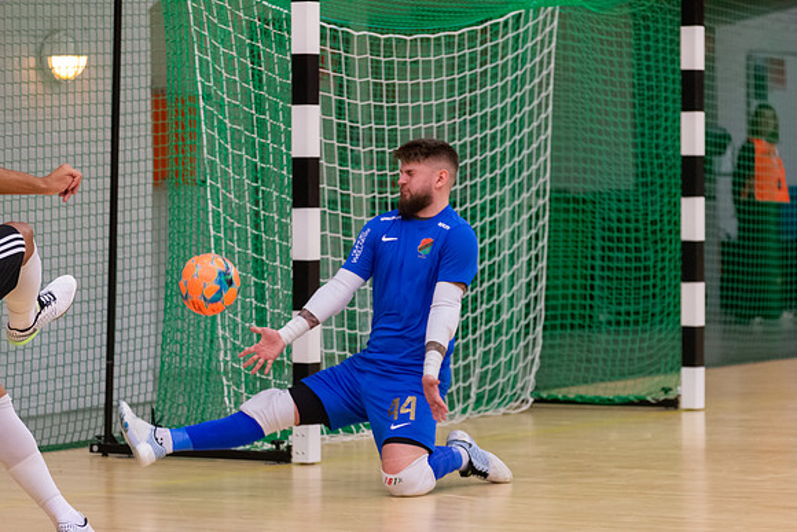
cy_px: 266
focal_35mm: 135
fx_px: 2989
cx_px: 398
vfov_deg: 10.2
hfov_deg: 15.2
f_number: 4.8
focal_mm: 135
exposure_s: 1/640
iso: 5000
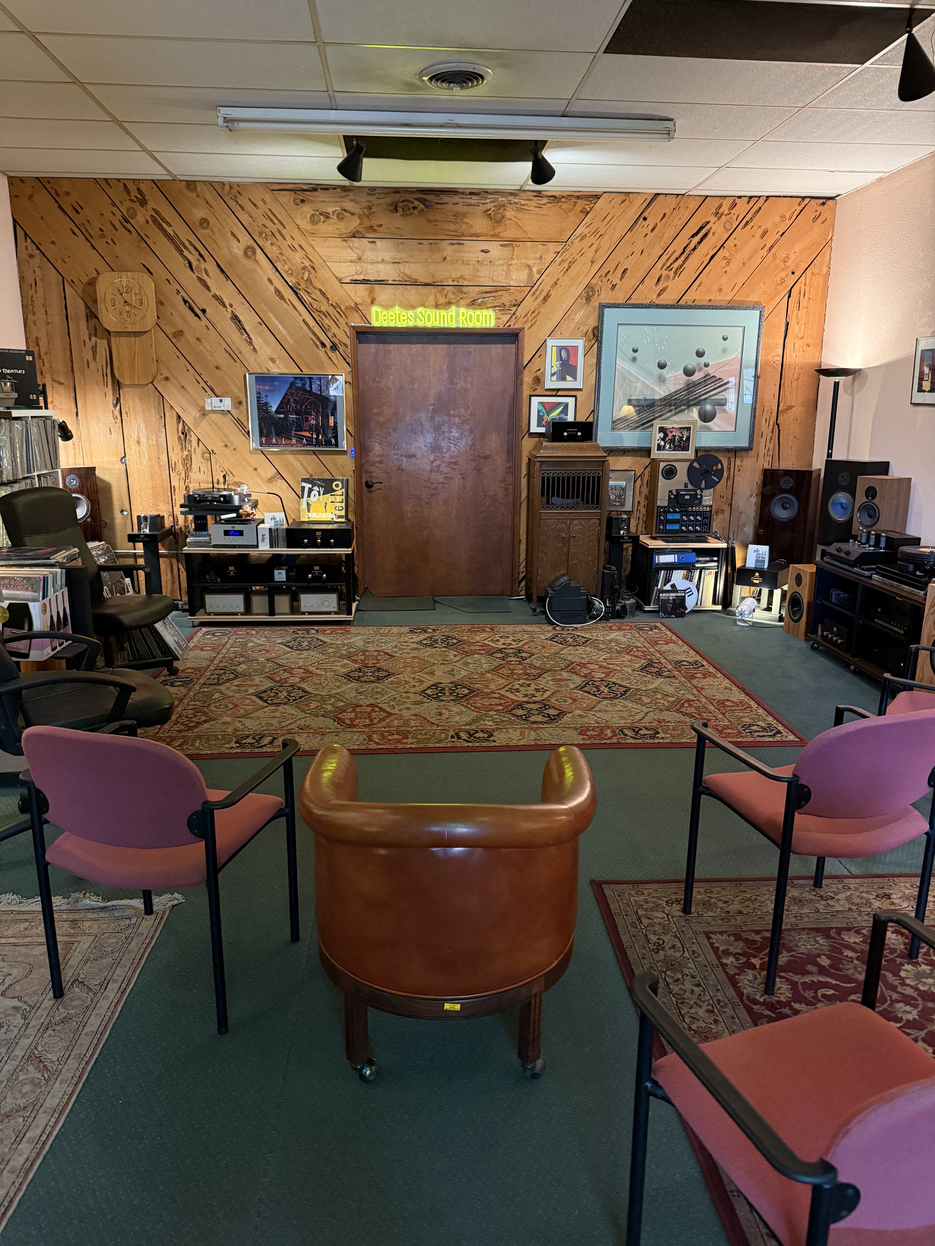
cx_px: 468
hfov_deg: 56.8
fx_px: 864
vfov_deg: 71.6
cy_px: 623
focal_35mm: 24
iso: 640
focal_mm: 6.76
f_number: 1.78
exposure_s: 1/60
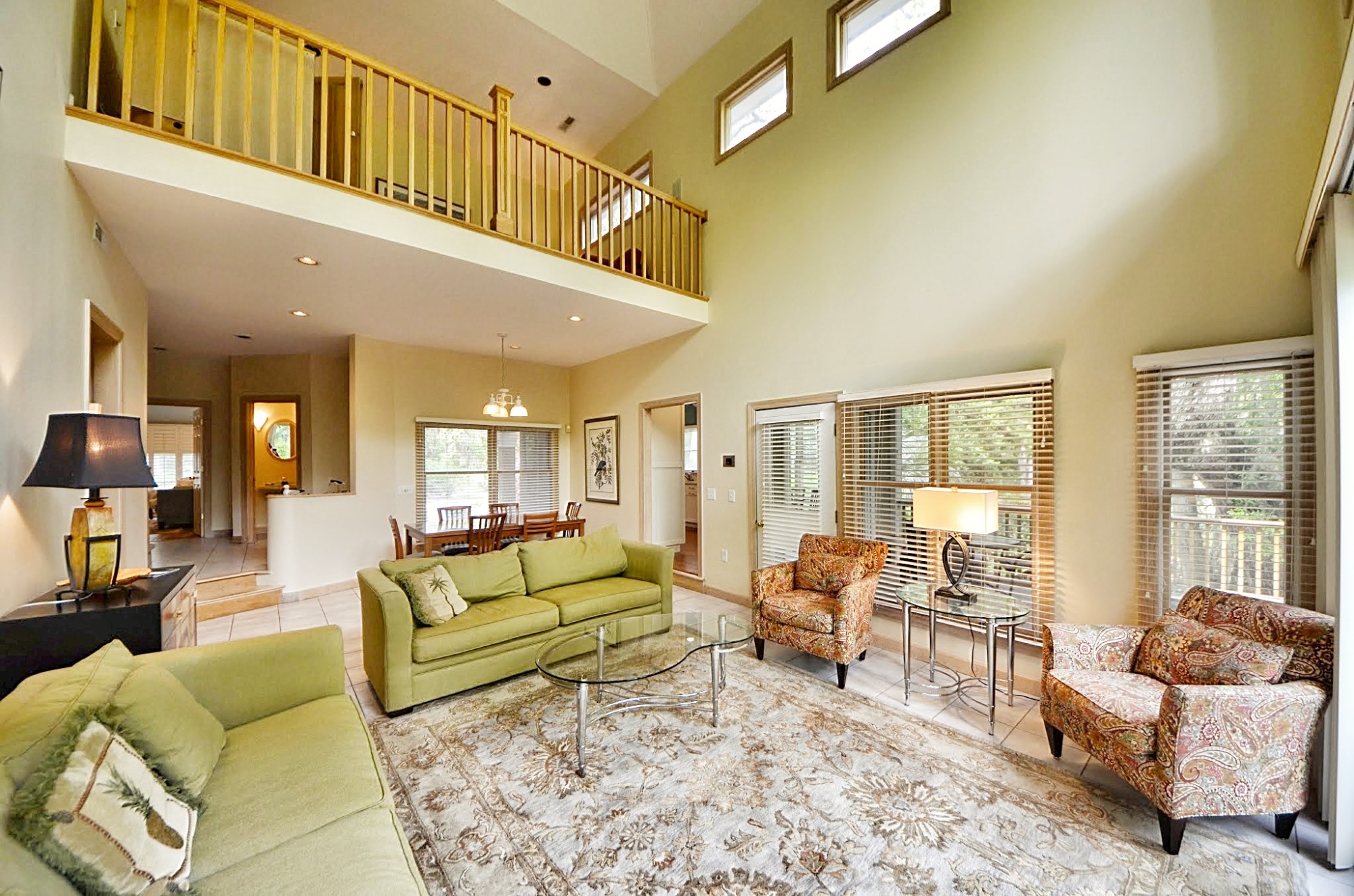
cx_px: 677
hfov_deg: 112.7
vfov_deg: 89.7
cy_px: 448
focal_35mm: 12
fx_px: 450
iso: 400
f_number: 4.5
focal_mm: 8
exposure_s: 1/60
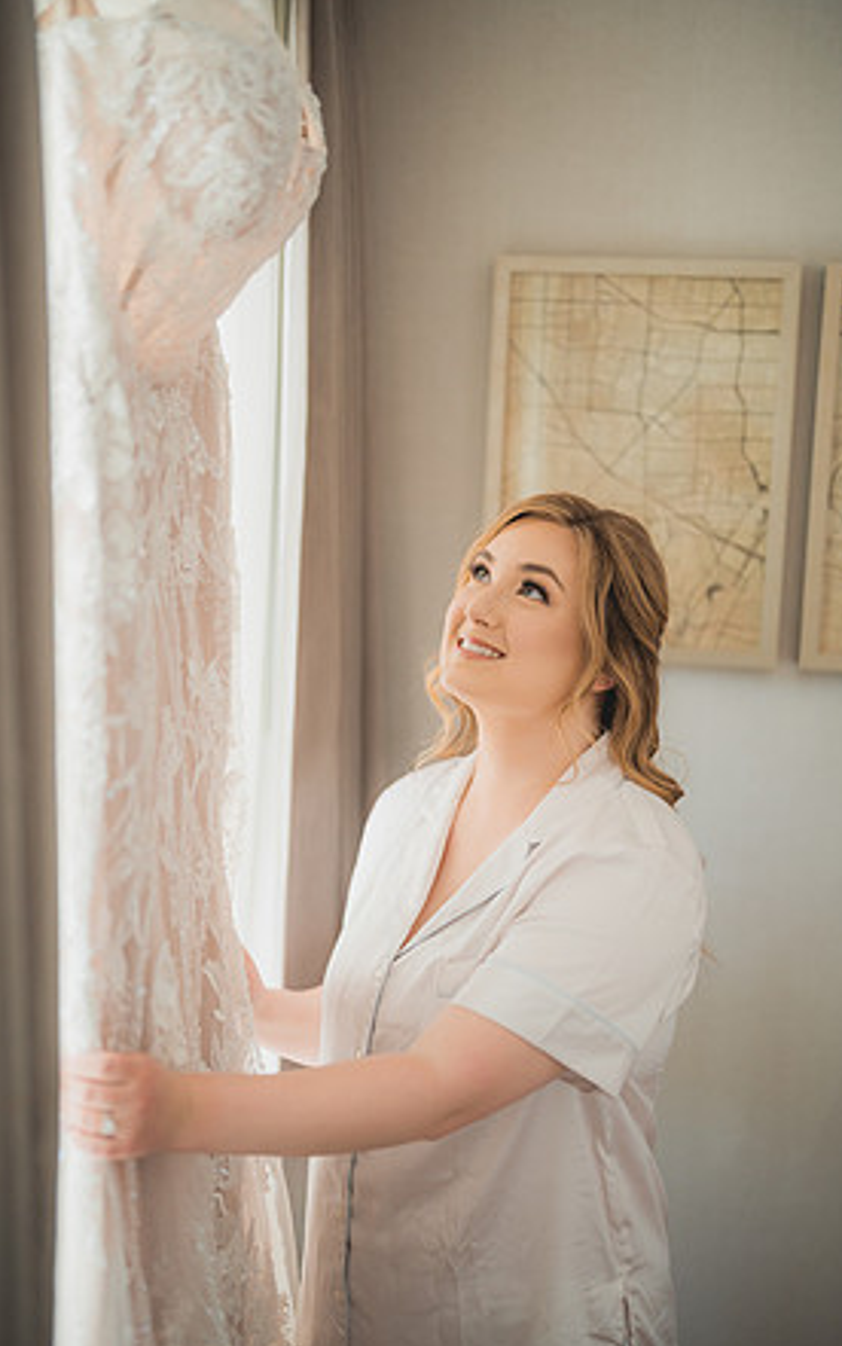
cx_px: 418
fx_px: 1907
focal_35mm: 52
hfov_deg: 24.9
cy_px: 684
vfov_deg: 38.9
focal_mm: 50
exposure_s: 1/250
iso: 400
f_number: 1.2
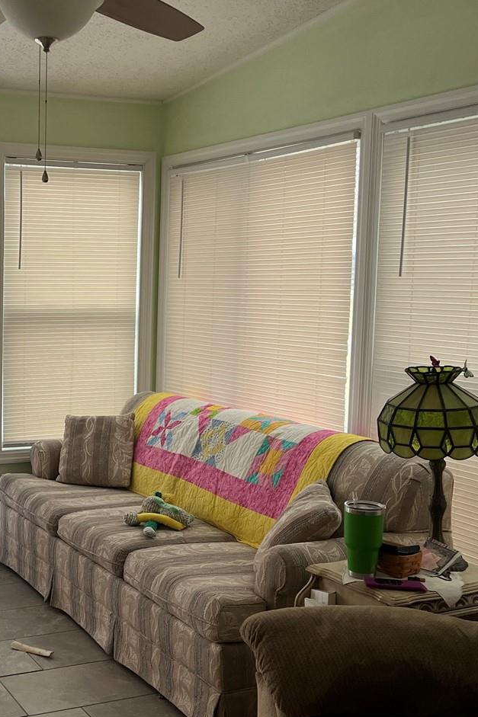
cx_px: 30
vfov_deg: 42.7
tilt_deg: -5.6
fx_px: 916
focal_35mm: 46
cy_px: 354
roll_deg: -0.3
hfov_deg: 27.9
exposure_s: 1/120
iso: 100
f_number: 1.6
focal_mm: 5.1
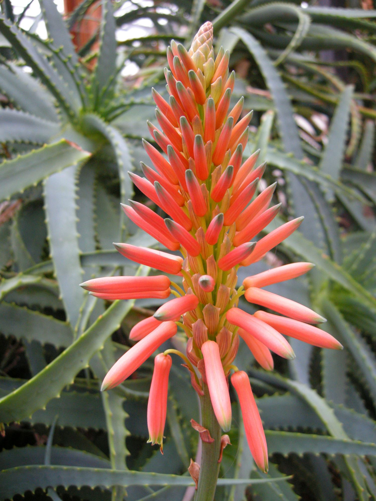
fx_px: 507
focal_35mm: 35
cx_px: 188
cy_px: 250
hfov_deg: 40.7
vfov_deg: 52.6
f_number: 2.7
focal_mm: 7.5
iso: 264
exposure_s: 1/53.1
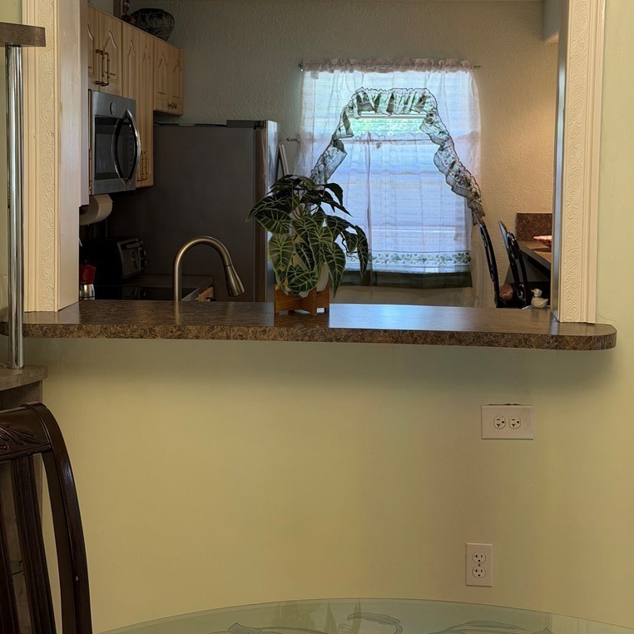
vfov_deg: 29.9
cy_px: 240
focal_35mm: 57
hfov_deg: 30.0
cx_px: 317
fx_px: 1181
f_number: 1.78
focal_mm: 6.76
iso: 80
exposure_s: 1/60
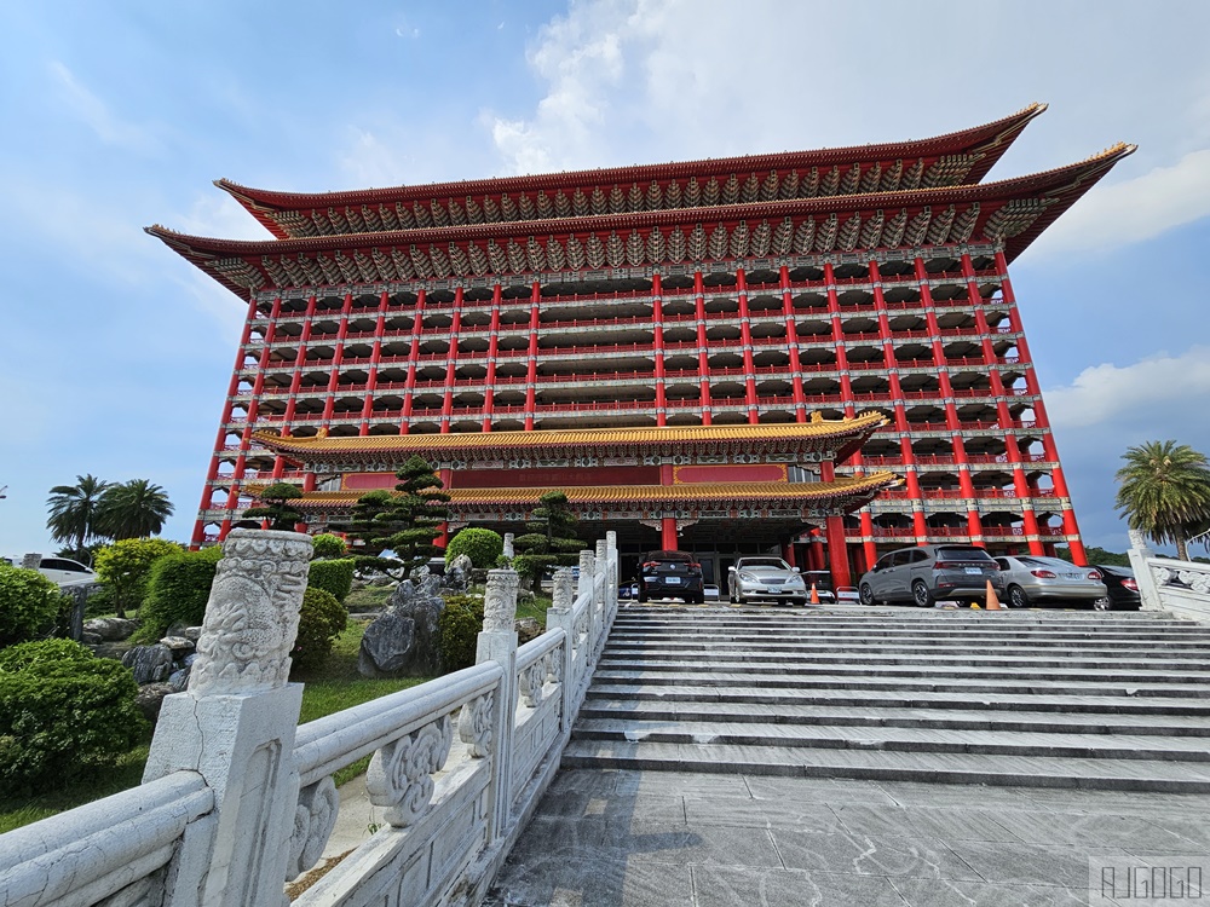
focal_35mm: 13
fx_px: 454
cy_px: 454
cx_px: 605
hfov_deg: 106.2
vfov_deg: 89.9
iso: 50
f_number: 2.2
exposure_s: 1/2558
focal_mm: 2.2
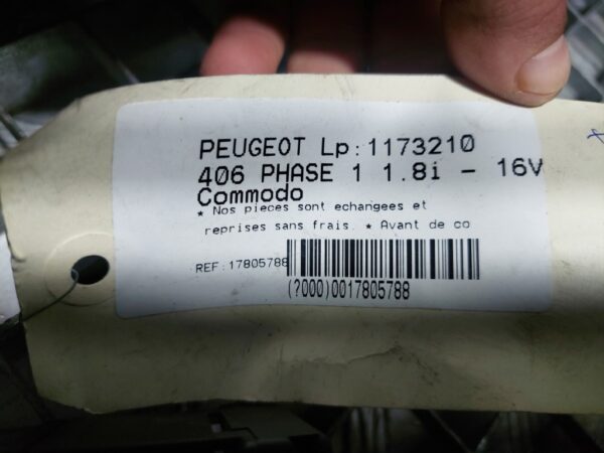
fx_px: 436
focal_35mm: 25
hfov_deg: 69.4
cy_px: 226
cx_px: 302
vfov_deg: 54.9
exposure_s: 1/130
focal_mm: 5.23
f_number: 1.8
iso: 40
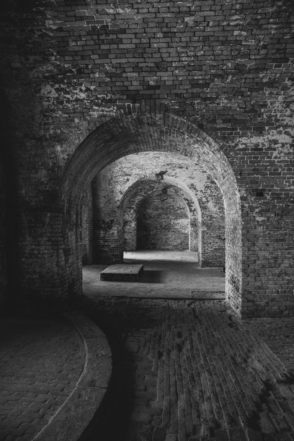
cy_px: 220
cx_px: 147
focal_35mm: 24
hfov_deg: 53.1
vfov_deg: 73.7
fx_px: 294
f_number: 9
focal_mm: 24
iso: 1000
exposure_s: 1/13
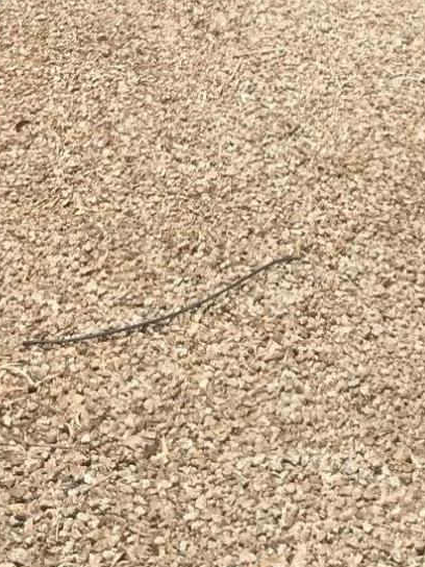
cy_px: -184
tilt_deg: -10.2
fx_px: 1686
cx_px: 588
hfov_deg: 13.7
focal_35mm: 103
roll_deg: -0.5
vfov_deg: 17.8
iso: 20
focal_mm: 3.99
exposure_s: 1/3096
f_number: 1.8
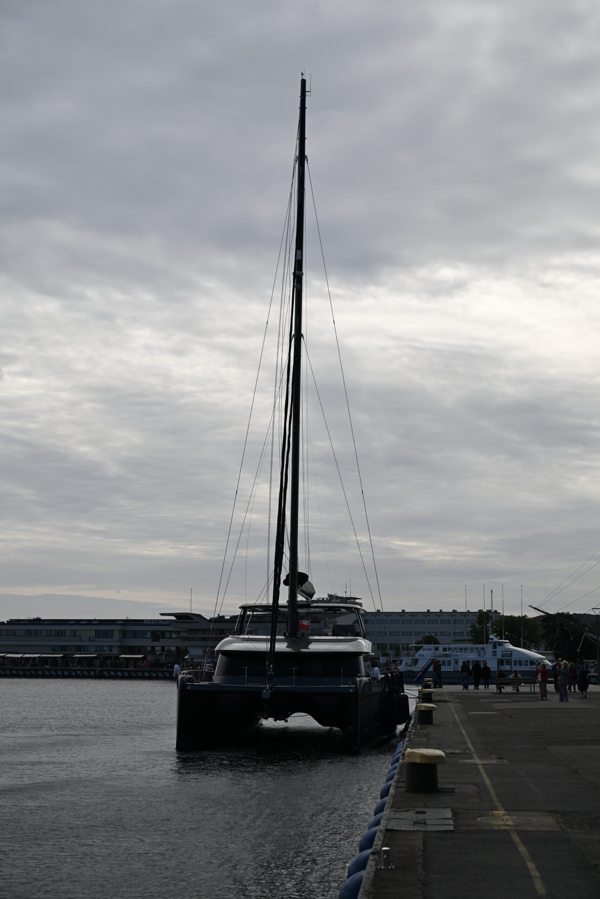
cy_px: 450
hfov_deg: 27.5
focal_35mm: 49
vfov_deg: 40.3
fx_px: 1225
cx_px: 300
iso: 400
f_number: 4
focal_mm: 49
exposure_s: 1/10000
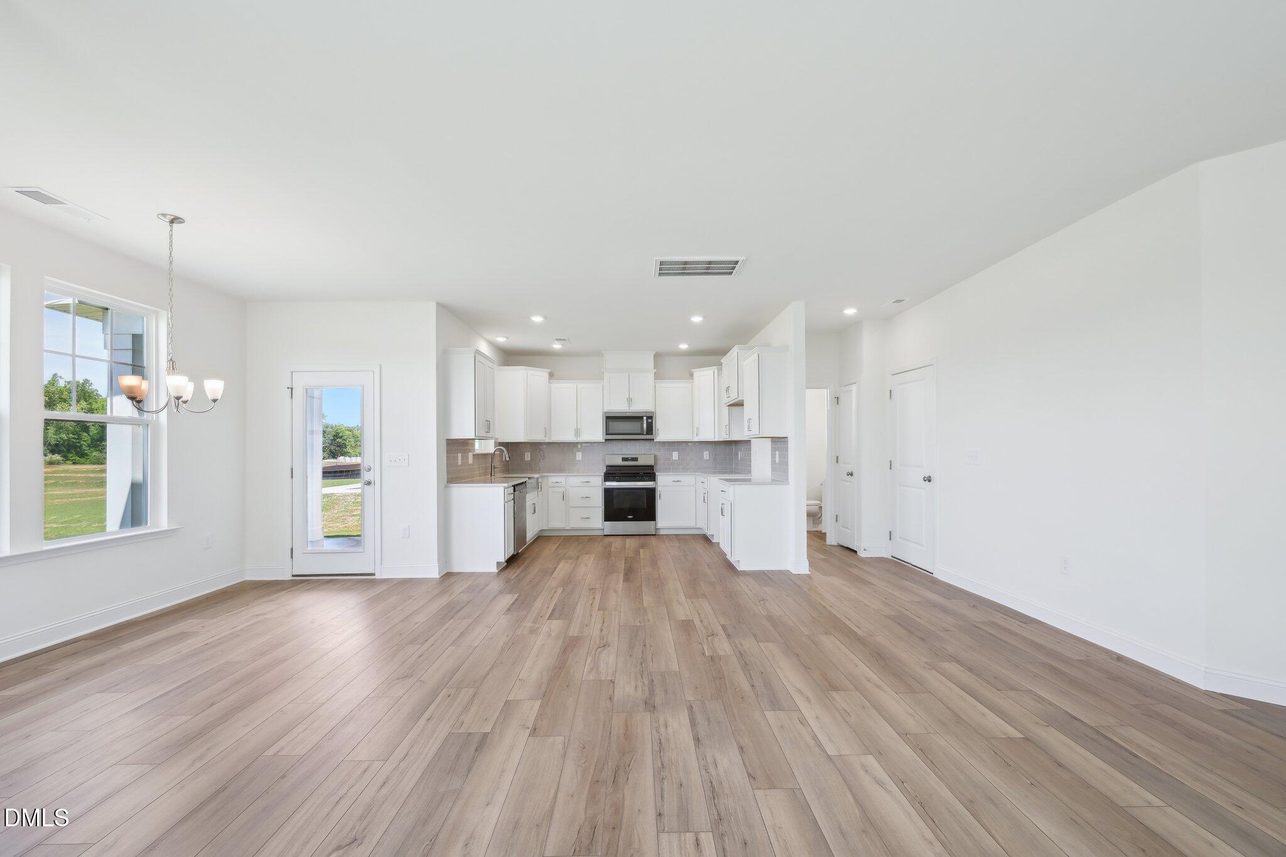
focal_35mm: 14
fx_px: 500
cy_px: 428
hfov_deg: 104.3
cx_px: 643
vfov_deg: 81.2
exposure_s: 1/25
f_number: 8
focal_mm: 14
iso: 100
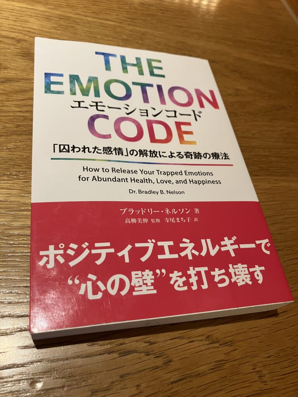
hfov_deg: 49.7
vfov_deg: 63.4
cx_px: 149
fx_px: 321
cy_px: 198
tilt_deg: -53.1
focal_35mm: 28
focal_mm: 3.99
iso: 100
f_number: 1.8
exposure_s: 1/59
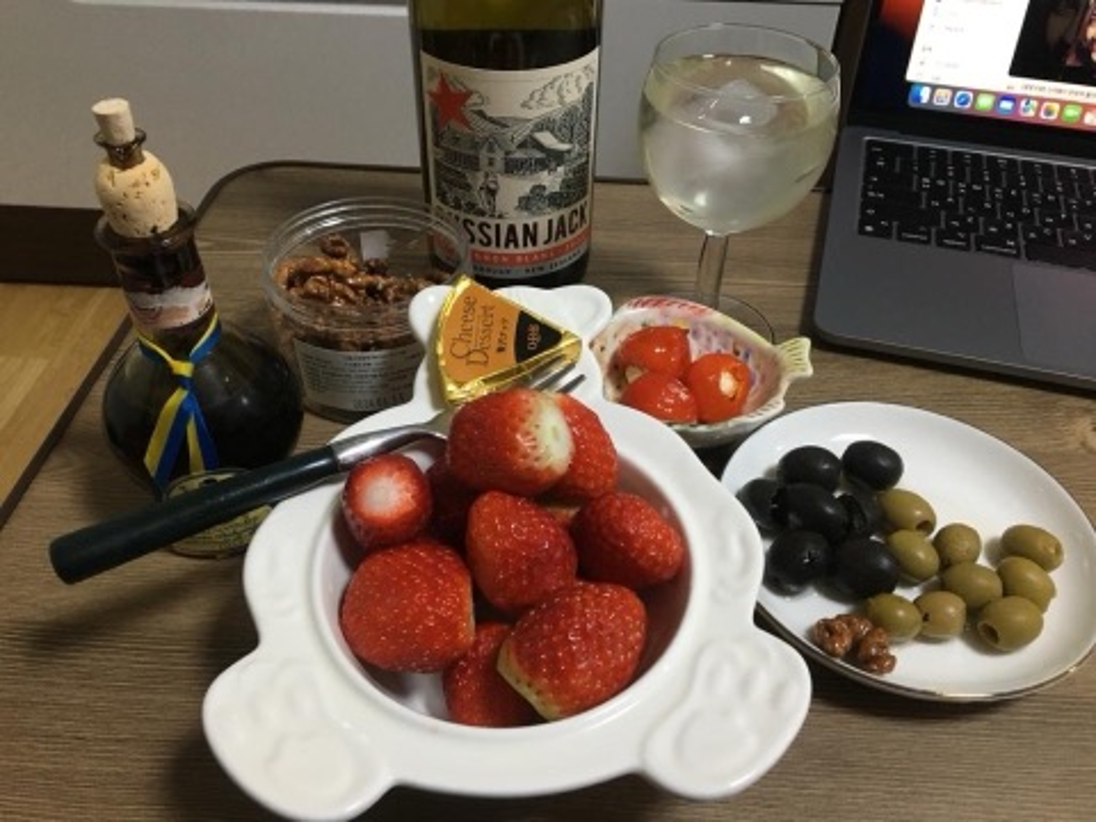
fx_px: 918
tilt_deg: -43.9
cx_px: 548
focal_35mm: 29
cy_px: 411
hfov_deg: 61.7
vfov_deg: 48.2
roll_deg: +0.3
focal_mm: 4.15
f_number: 2.2
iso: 100
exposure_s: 1/30
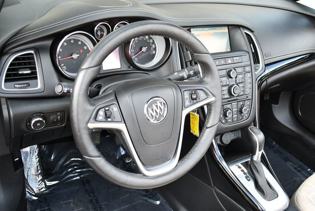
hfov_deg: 53.1
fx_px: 315
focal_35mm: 36
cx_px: 158
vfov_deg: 36.9
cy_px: 106
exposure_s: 1/250
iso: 560
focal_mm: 18
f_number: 3.5
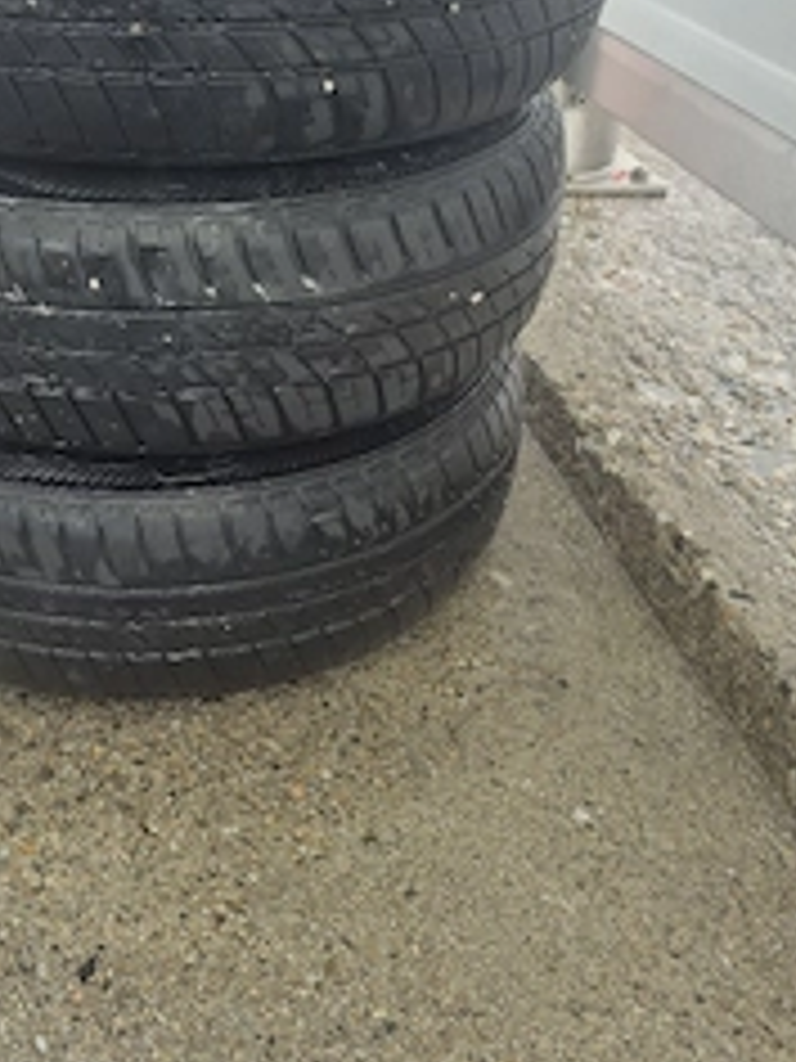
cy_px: 270
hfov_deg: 36.0
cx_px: 198
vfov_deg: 46.2
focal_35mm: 39
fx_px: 1196
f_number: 1.8
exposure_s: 1/667
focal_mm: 5.4
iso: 25
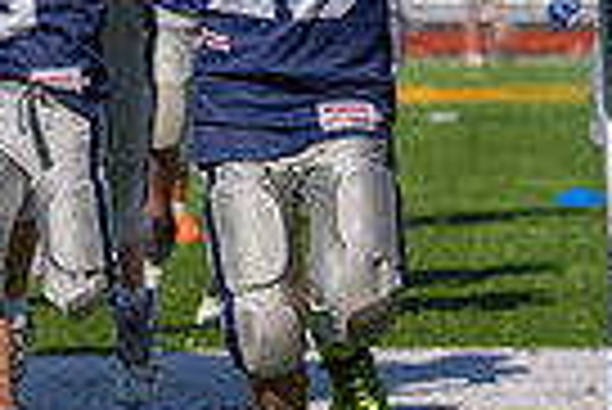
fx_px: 6399
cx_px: -140
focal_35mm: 376
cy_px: -142
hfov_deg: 5.4
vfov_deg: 3.7
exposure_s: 1/2500
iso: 125
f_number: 3.5
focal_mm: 79
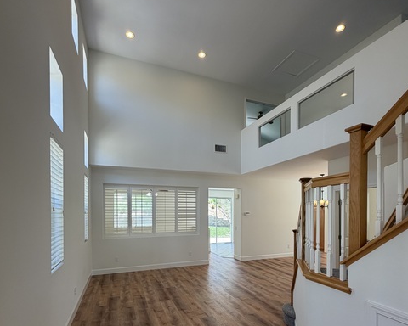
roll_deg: +1.3
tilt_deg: +1.6
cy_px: 216
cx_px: 209
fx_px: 229
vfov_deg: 68.9
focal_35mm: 19
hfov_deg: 83.3
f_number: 2.2
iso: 80
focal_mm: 2.22
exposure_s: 1/120
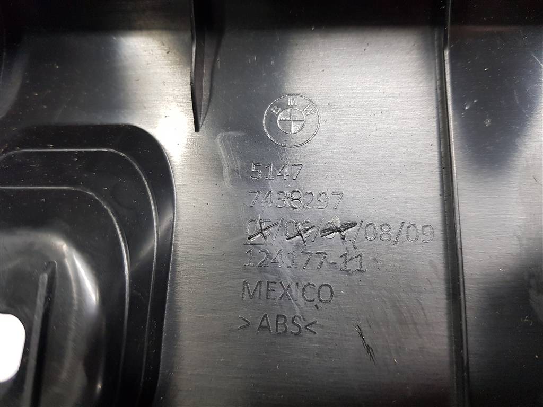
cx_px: 272
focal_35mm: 26
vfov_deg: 53.1
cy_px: 204
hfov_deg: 67.3
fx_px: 408
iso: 160
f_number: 1.7
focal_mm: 4.2
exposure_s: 1/50
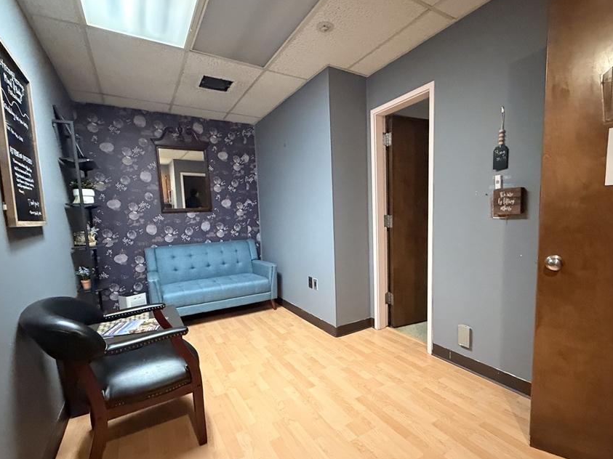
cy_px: 249
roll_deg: +2.3
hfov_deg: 90.9
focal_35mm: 17
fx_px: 301
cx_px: 330
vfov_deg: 74.6
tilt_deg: -5.7
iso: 1250
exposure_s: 1/60
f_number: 2.2
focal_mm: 2.22
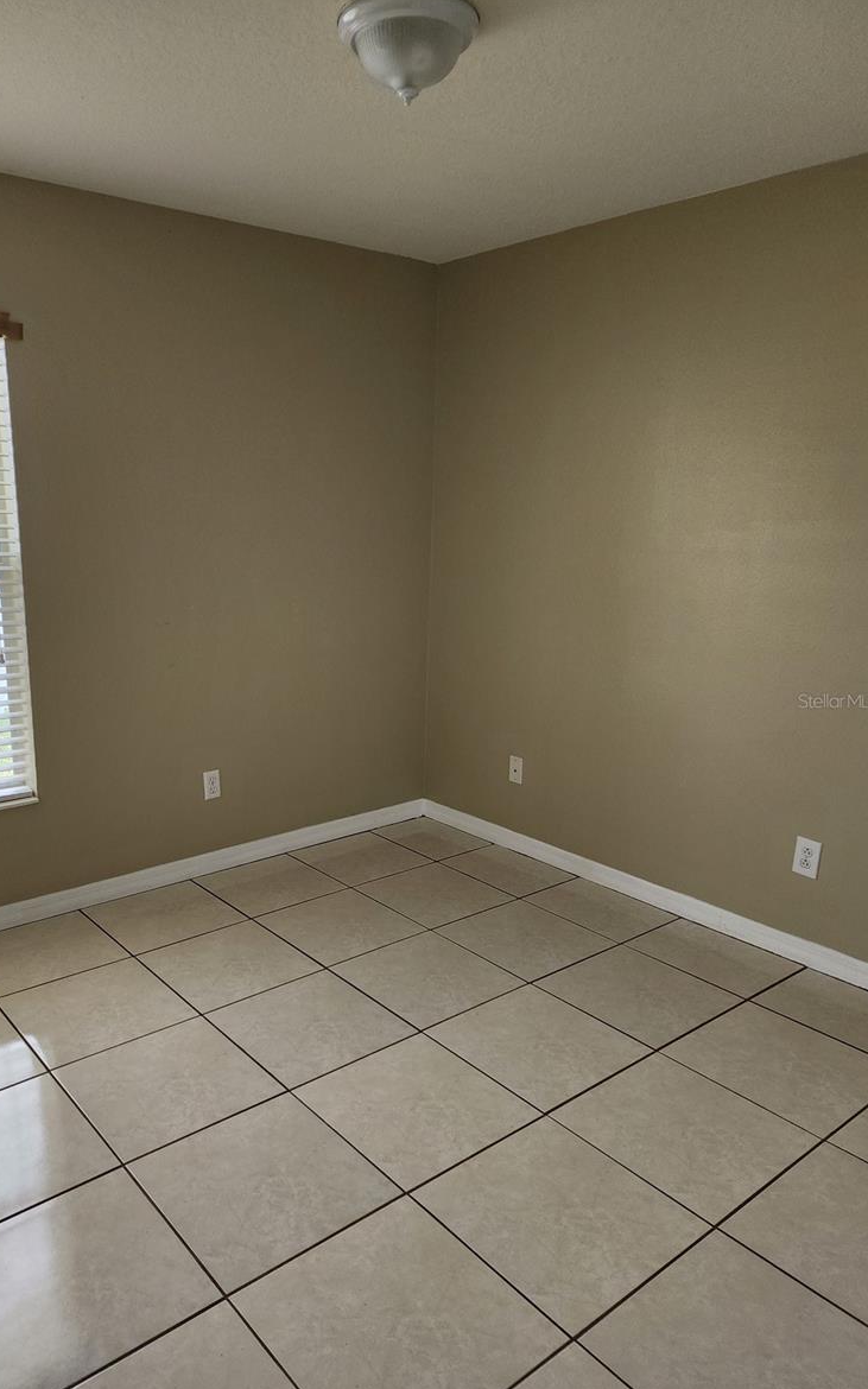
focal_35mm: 25
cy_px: 700
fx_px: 946
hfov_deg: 49.0
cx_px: 348
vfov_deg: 72.6
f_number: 1.8
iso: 200
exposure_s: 1/180
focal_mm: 6.4
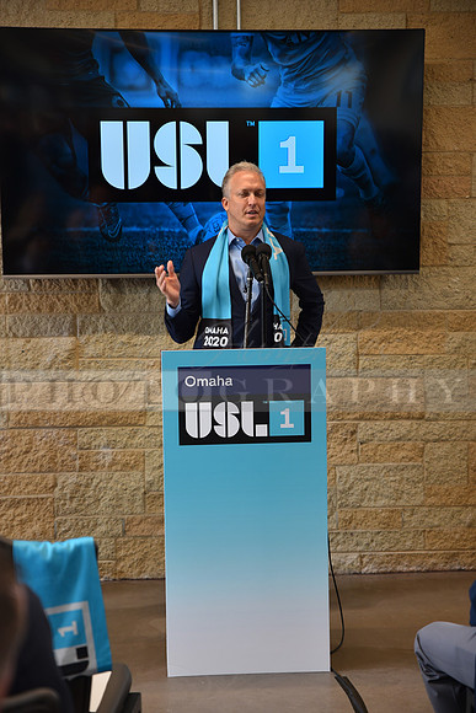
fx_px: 1387
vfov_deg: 28.8
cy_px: 356
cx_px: 238
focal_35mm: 70
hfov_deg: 19.5
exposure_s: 1/60
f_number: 3.2
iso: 400
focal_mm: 70
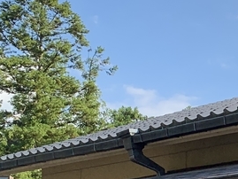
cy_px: 198
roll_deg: +0.1
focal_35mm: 116
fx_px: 798
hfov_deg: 14.2
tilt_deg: +5.9
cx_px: 480
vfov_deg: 12.6
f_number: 1.8
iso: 25
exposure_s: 1/1406
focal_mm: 4.25
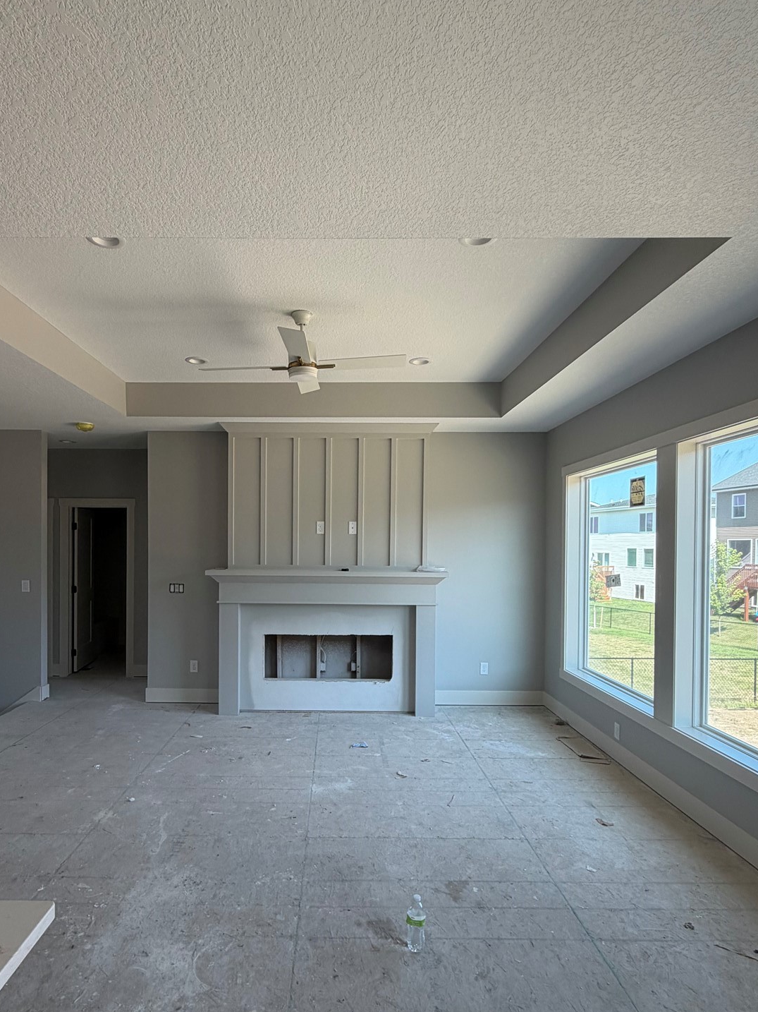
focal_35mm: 20
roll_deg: -0.8
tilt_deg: -1.4
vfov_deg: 81.5
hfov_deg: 65.7
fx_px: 584
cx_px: 332
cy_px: 558
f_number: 2.2
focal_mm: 2.22
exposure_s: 1/121
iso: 64
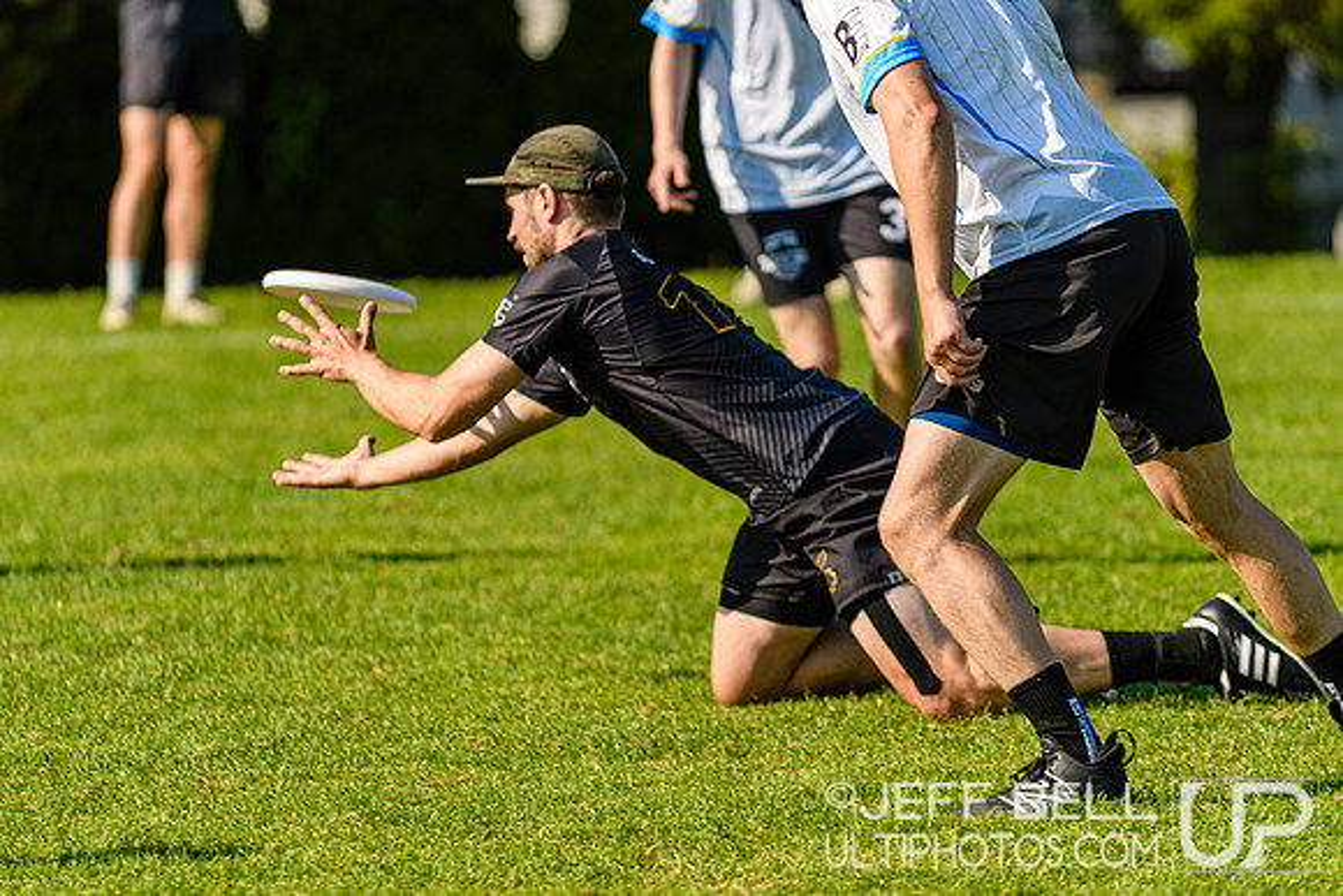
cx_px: 672
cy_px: 448
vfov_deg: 4.6
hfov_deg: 6.9
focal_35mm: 300
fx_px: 11194
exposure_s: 1/1250
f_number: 3.2
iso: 100
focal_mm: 200
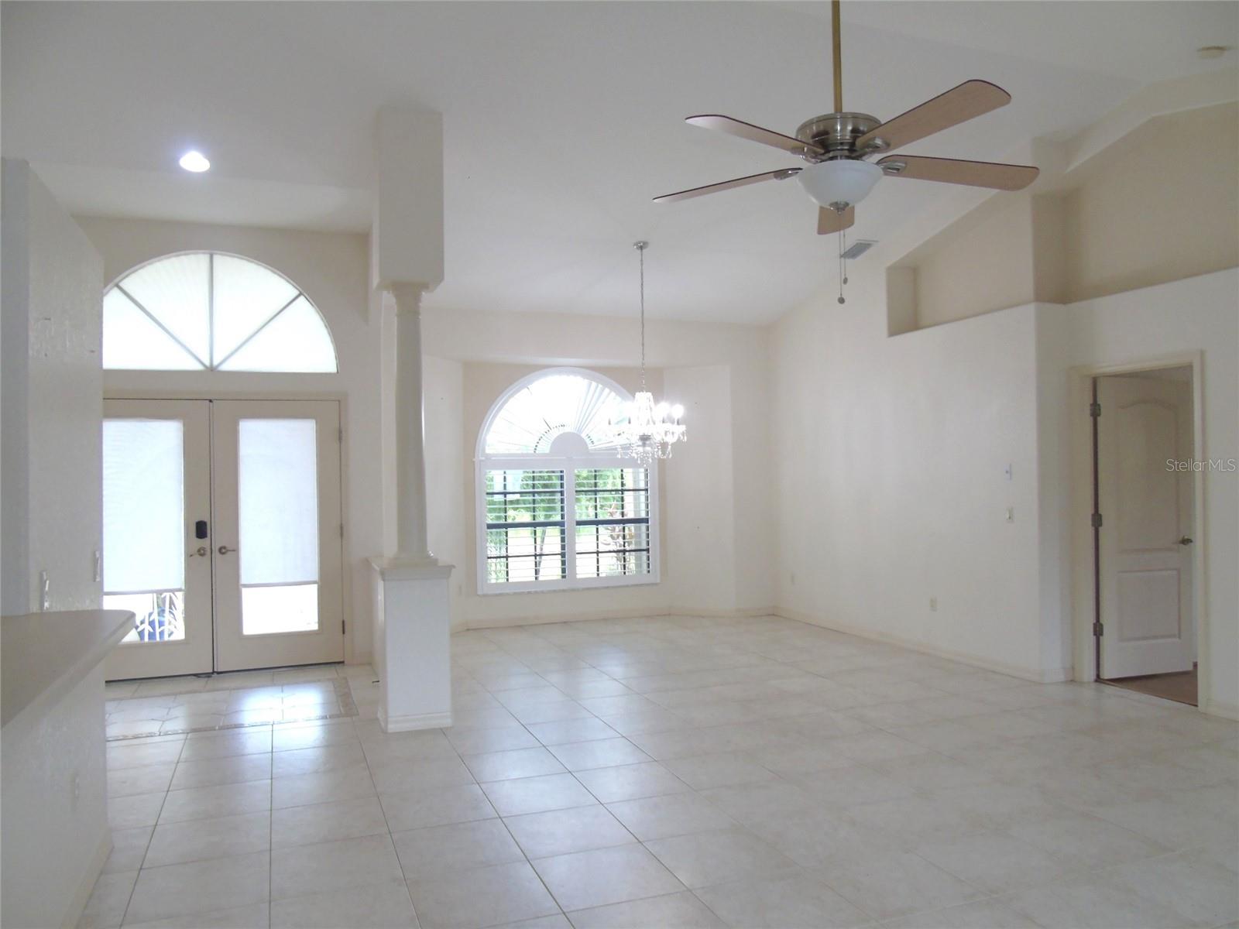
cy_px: 464
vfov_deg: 54.9
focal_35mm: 25
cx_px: 620
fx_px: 895
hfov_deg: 69.4
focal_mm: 4.4
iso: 200
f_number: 3.4
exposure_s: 1/30
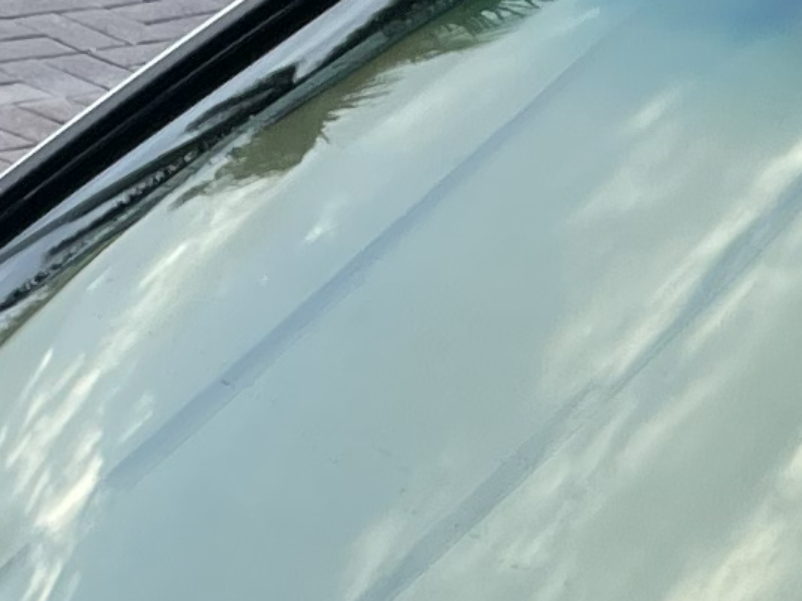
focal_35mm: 196
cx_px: 226
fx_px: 4540
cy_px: 1109
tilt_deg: -24.2
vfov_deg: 7.3
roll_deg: -6.3
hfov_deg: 10.1
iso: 32
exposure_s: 1/326
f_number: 1.6
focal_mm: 4.2
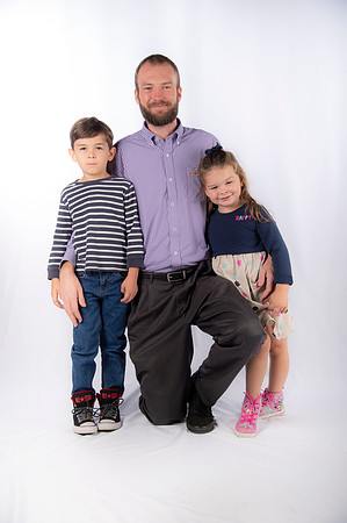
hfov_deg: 28.0
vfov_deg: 41.2
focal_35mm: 48
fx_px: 696
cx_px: 174
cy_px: 262
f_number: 5.6
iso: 100
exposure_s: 1/200
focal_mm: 48
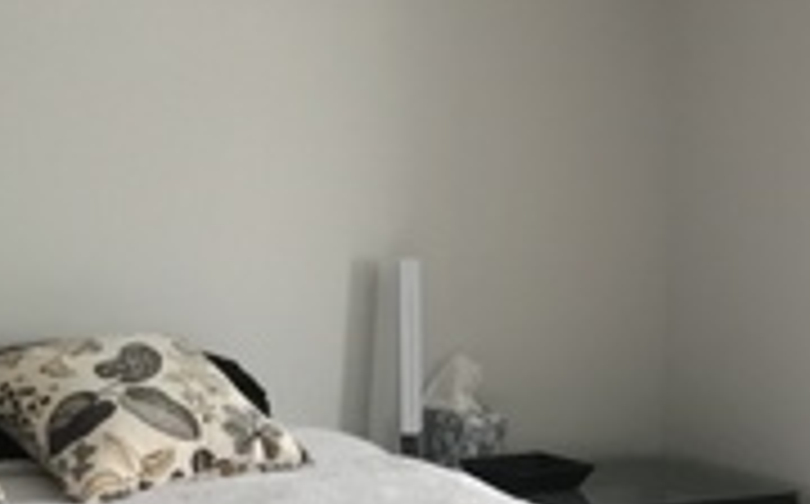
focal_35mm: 114
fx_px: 2513
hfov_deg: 17.9
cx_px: 799
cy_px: 450
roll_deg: -2.0
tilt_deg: -10.4
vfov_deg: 11.4
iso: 125
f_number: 2.2
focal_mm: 4.15
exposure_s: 1/30
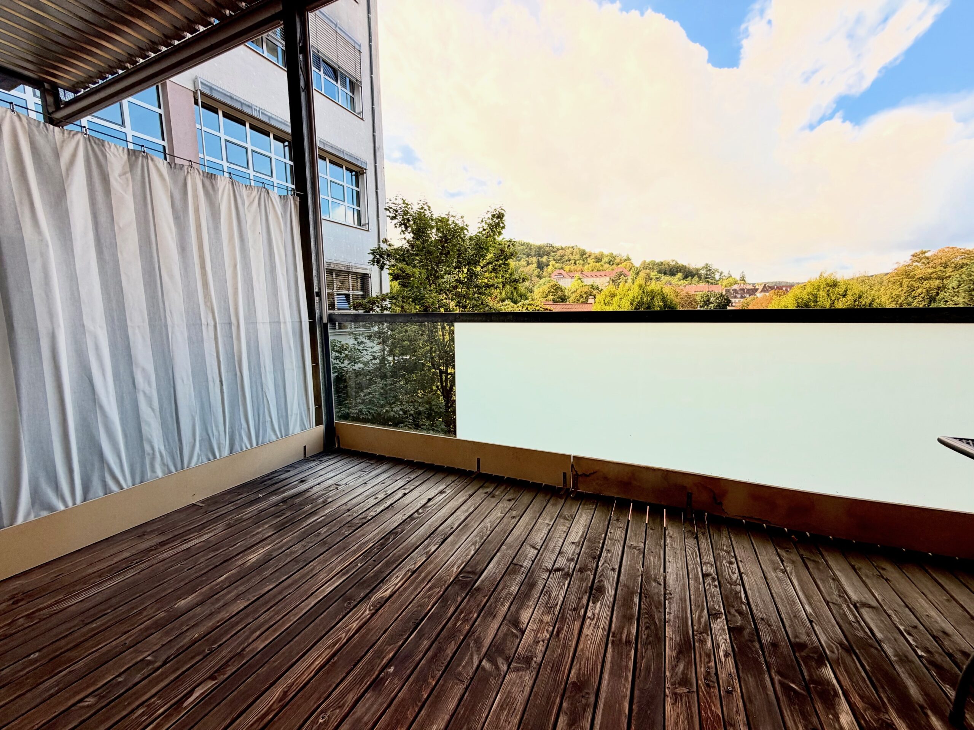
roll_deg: +1.3
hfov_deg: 102.1
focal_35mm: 14
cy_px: 365
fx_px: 394
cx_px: 487
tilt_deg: -8.7
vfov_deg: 85.7
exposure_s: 1/224
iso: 64
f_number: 2.2
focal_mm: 2.22
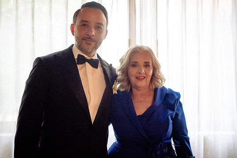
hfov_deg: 47.4
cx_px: 120
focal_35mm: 41
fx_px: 270
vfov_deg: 32.7
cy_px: 73
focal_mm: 35
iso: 6400
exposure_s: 1/160
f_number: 3.5
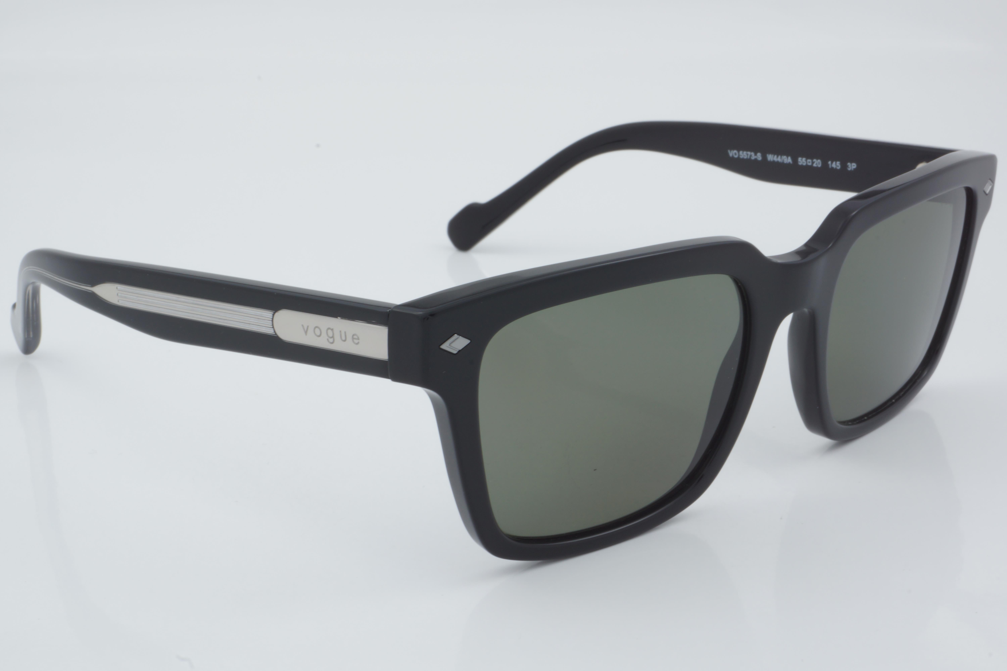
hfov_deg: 29.9
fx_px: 1888
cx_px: 504
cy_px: 336
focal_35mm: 68
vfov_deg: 20.2
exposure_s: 1/3
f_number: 32
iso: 100
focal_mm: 45
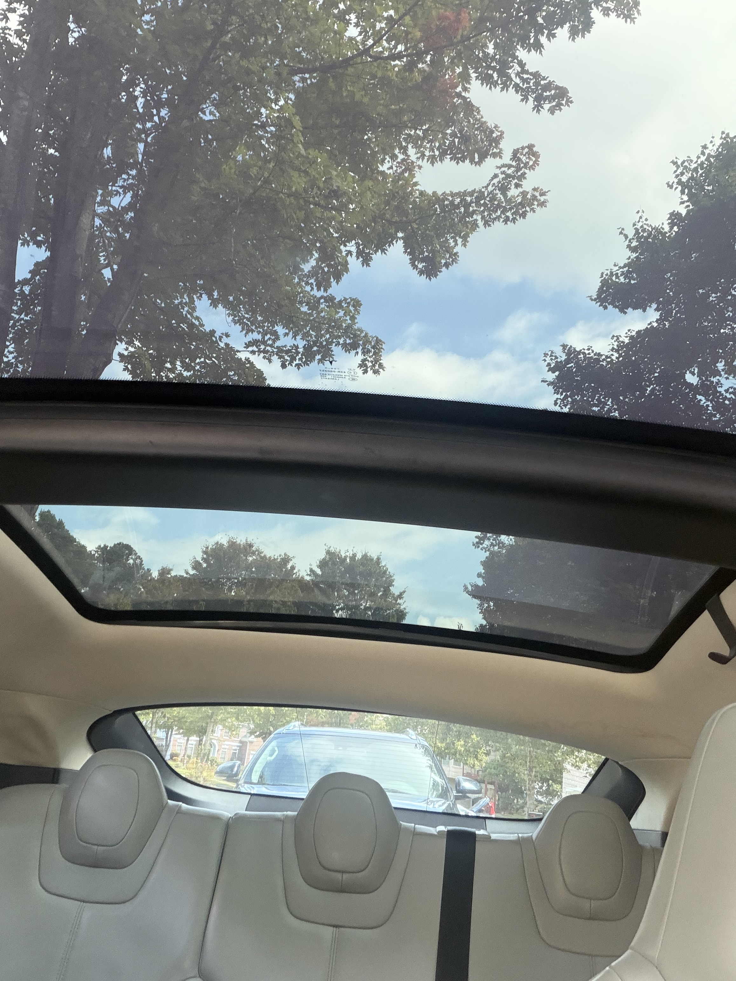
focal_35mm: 30
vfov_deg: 60.0
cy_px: 490
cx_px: 368
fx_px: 850
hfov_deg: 46.8
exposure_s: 1/50
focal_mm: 2.71
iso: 160
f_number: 1.9
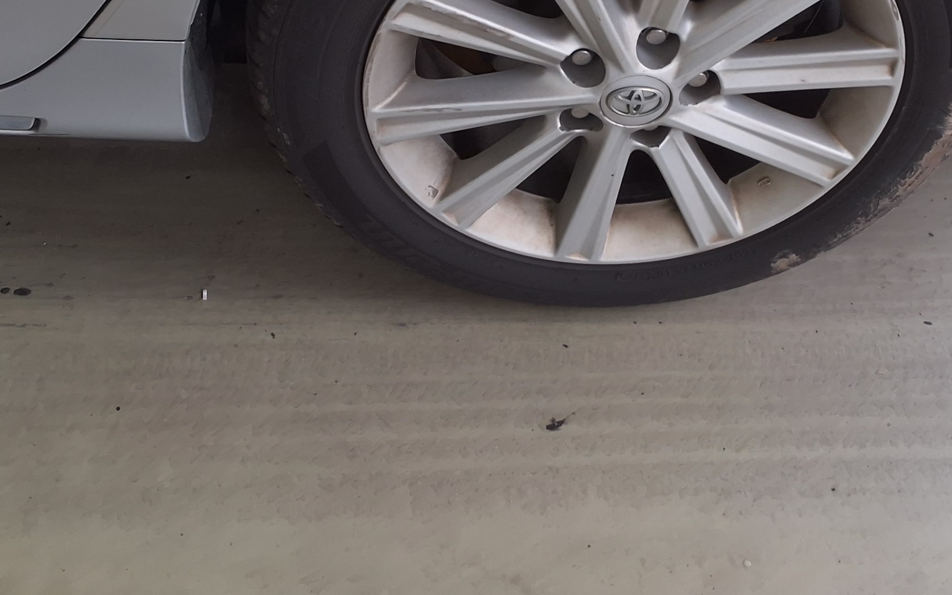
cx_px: 592
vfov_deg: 22.0
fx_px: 1505
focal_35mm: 58
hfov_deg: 34.9
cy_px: 97
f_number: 1.9
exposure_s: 1/163
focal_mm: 2.91
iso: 32
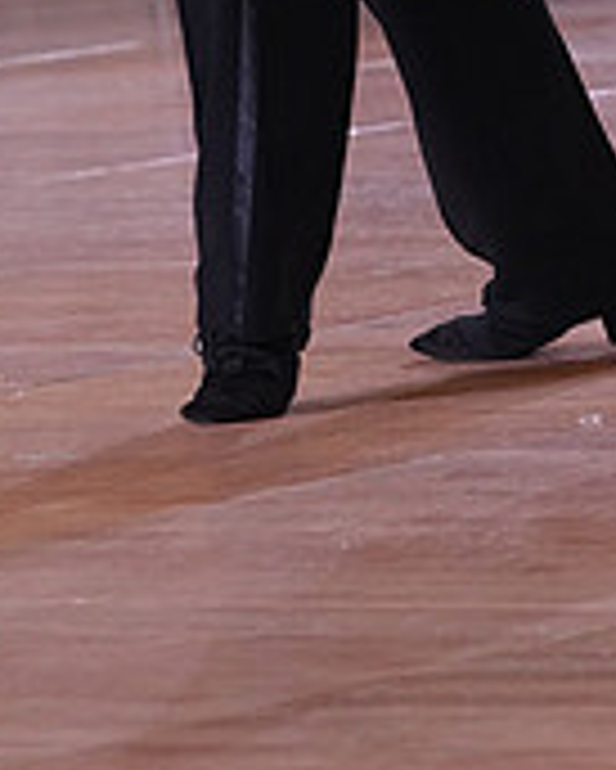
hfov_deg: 3.8
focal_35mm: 411
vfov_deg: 4.7
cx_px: 587
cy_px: -522
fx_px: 9358
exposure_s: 1/250
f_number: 5.6
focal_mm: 129
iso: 2500
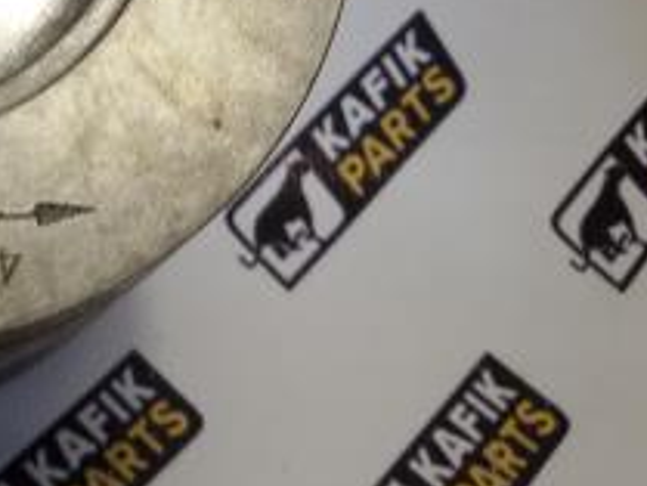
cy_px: -63
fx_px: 1496
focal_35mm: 80
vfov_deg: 17.7
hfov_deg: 22.2
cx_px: -170
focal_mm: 2.93
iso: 40
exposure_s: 1/40
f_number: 2.4
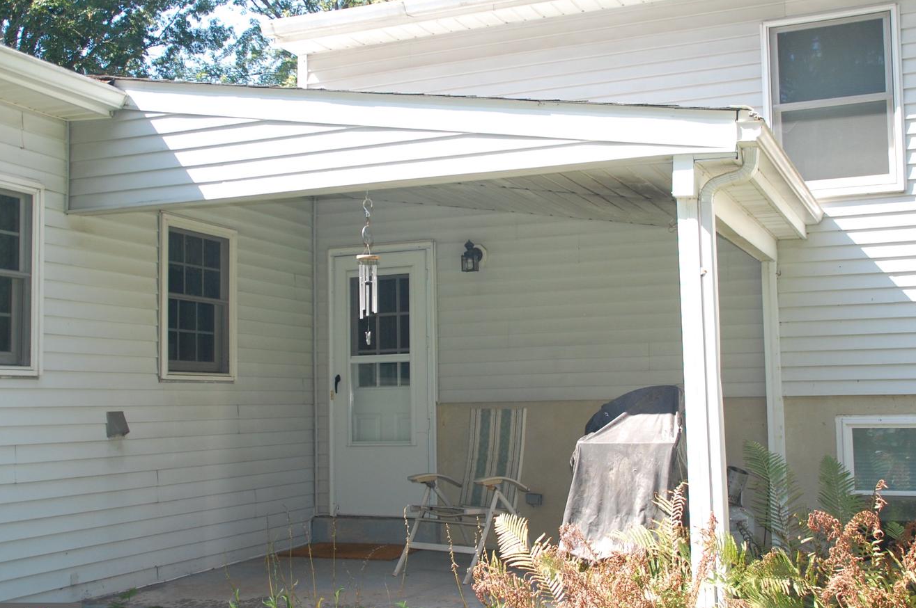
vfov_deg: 29.2
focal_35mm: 46
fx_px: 1169
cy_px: 305
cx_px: 475
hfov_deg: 42.8
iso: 400
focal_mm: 28
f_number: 4
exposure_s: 1/400
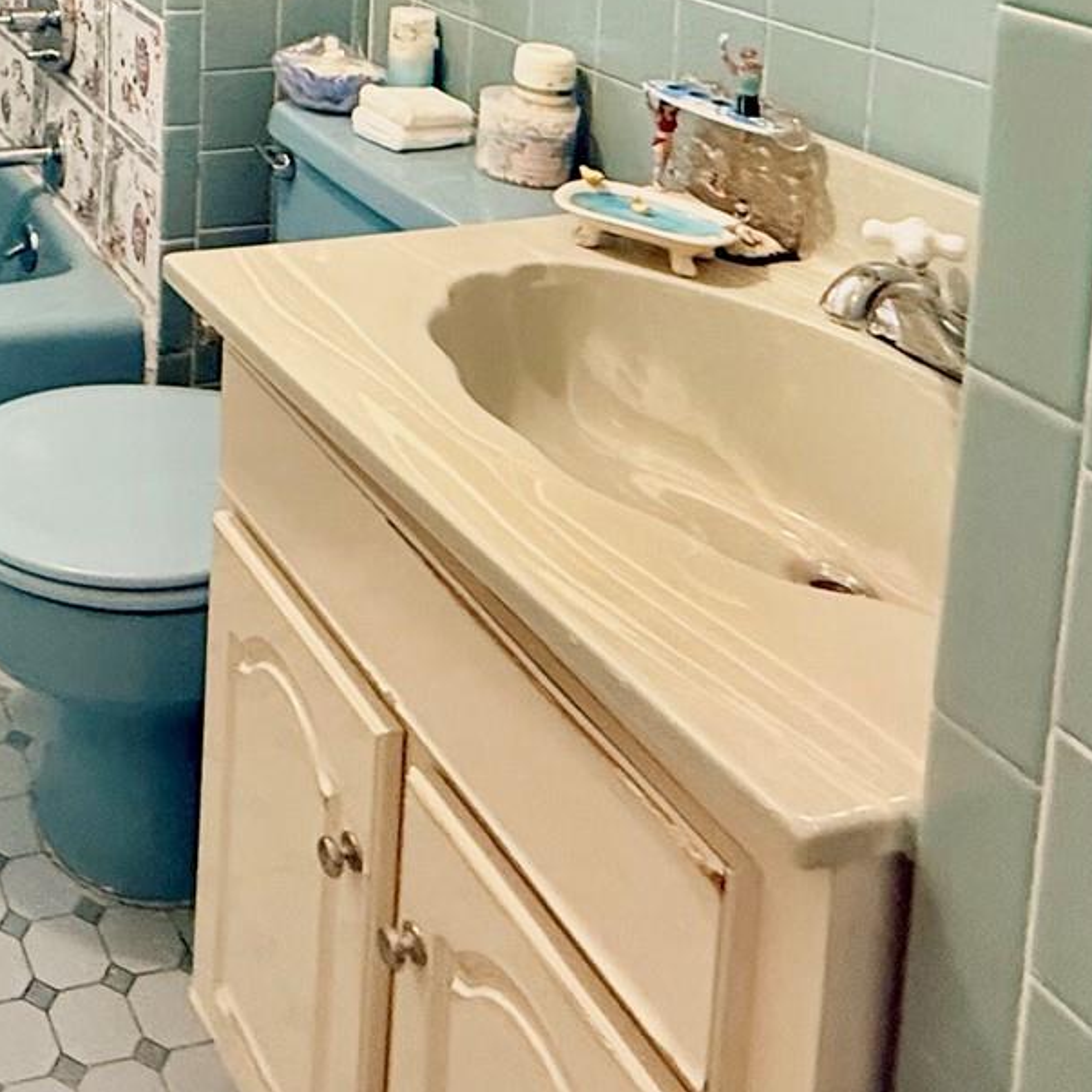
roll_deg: -0.7
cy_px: -196
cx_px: -76
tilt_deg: -5.1
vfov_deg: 33.2
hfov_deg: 35.0
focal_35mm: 42
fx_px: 1499
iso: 640
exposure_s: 1/60
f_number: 2.2
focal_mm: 2.22
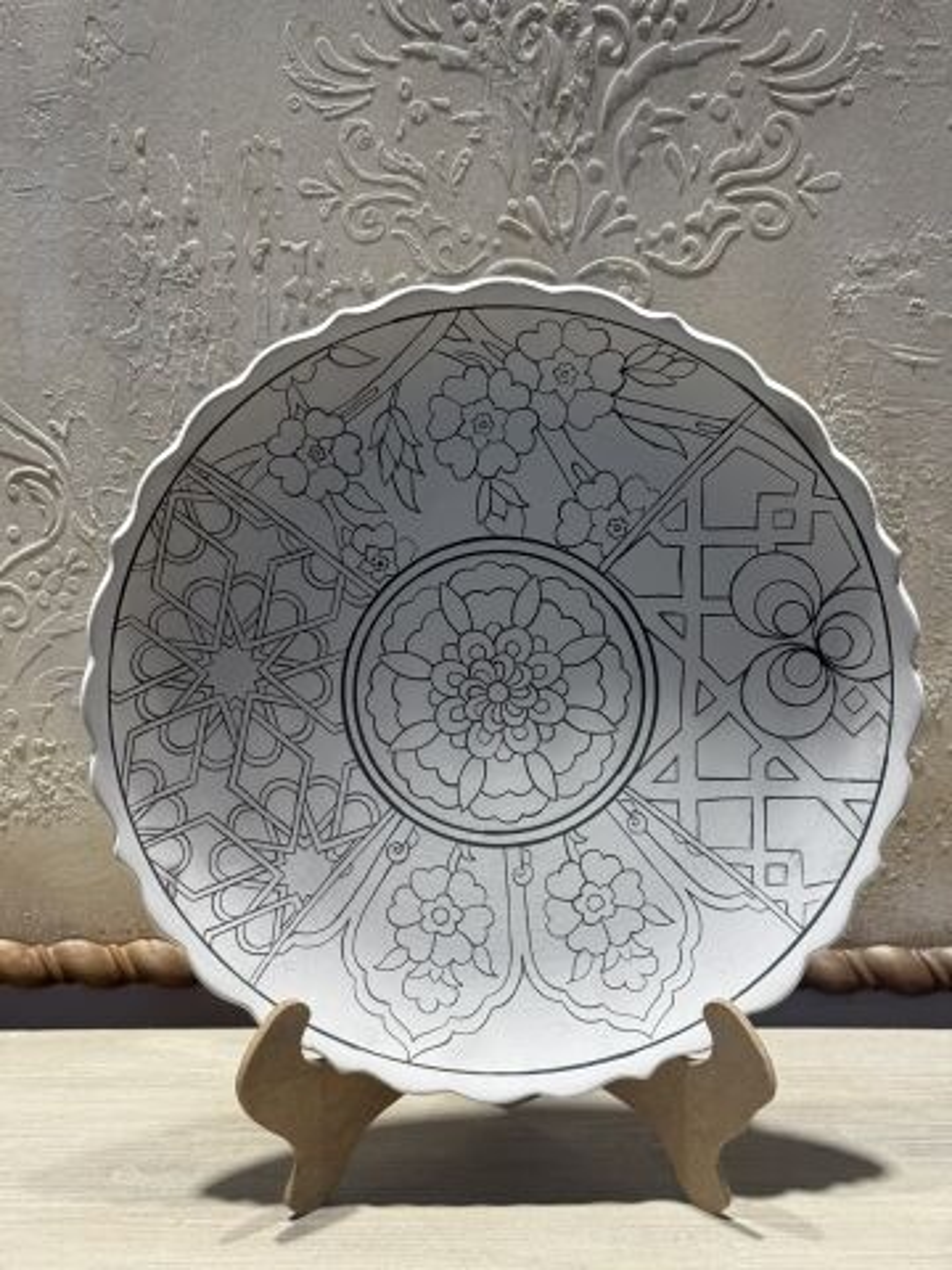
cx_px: 476
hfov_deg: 30.3
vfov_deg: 39.7
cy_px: 635
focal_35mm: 48
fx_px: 1760
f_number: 1.78
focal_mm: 6.76
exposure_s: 1/253
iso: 64
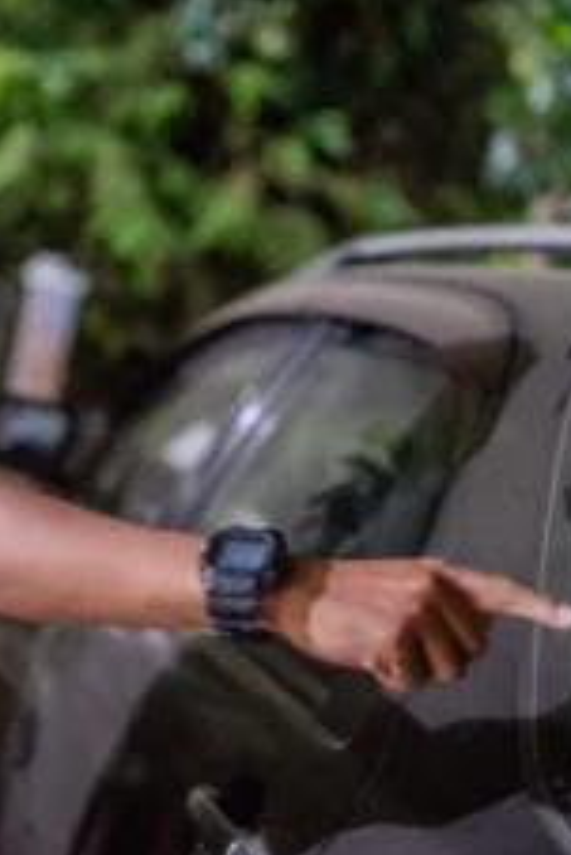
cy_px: 435
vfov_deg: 30.9
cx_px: 299
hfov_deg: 21.0
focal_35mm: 65
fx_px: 1544
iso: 22807
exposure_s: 1/30
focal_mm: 35
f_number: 1.4
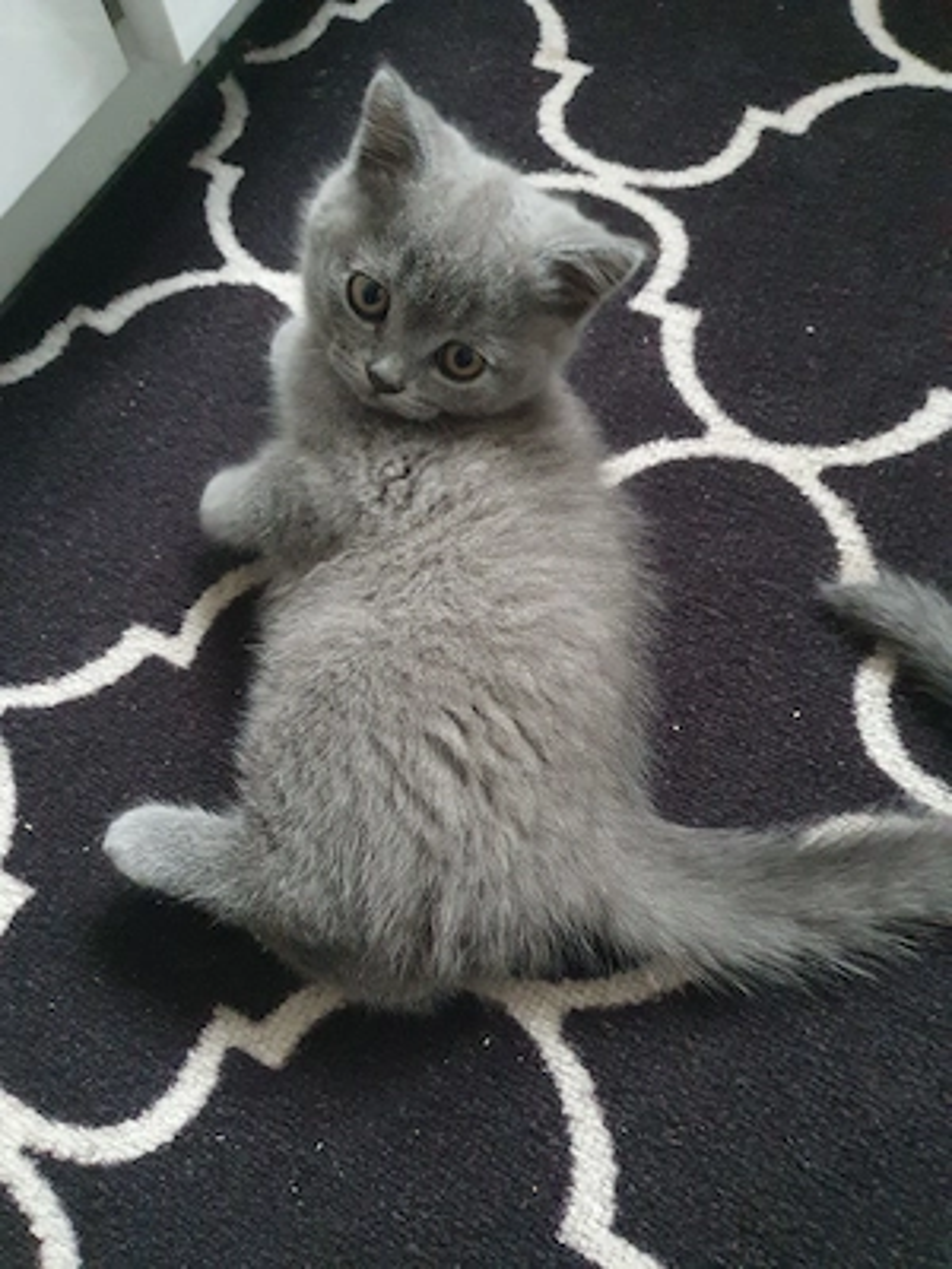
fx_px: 953
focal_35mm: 26
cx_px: 476
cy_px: 634
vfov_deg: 67.3
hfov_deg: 53.1
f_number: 1.5
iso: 640
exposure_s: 1/30
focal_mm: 4.32
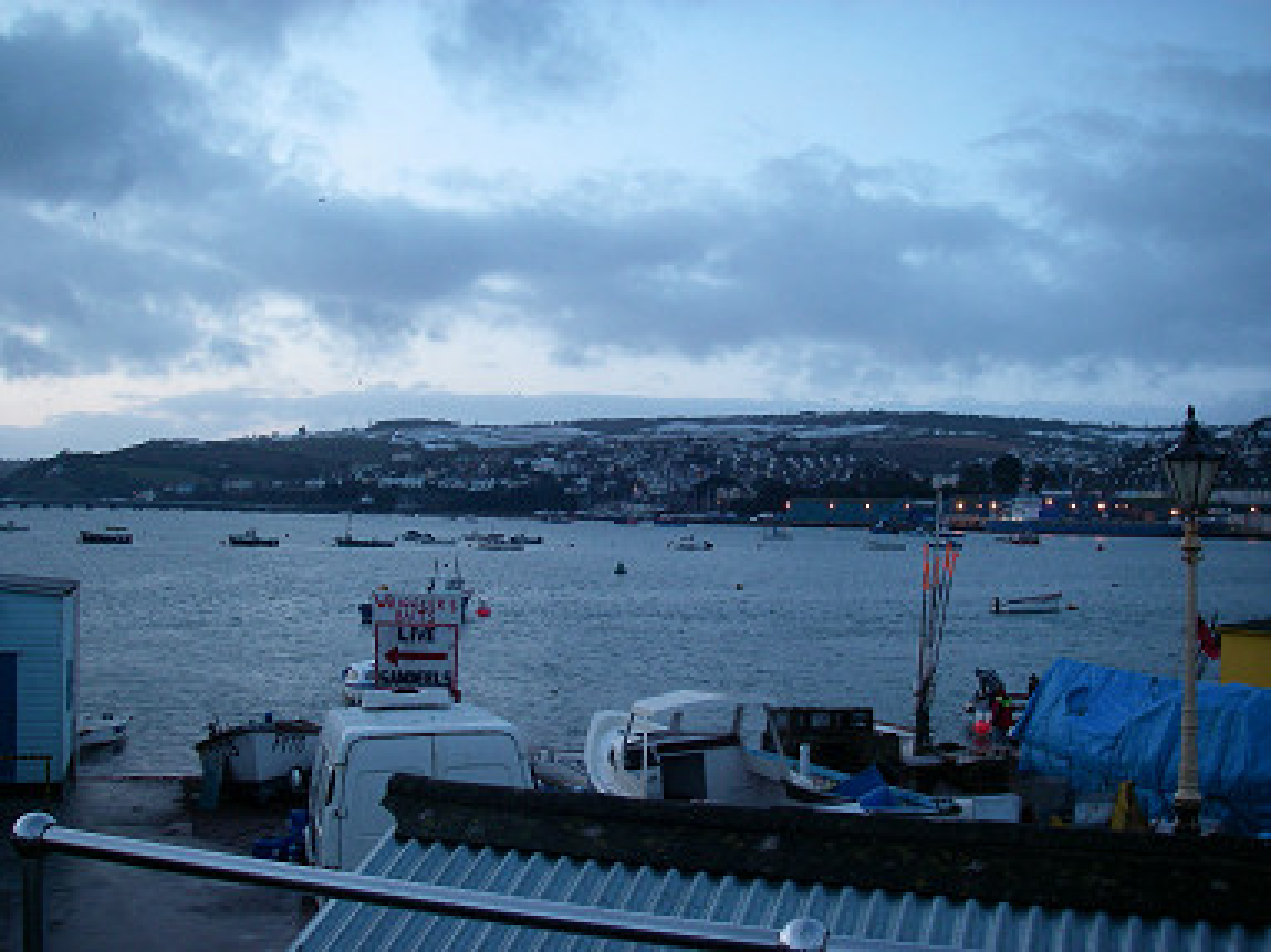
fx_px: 1395
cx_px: 636
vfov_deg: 37.7
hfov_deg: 49.0
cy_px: 476
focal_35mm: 38
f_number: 3.3
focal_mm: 6.3
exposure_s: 1/40
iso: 200
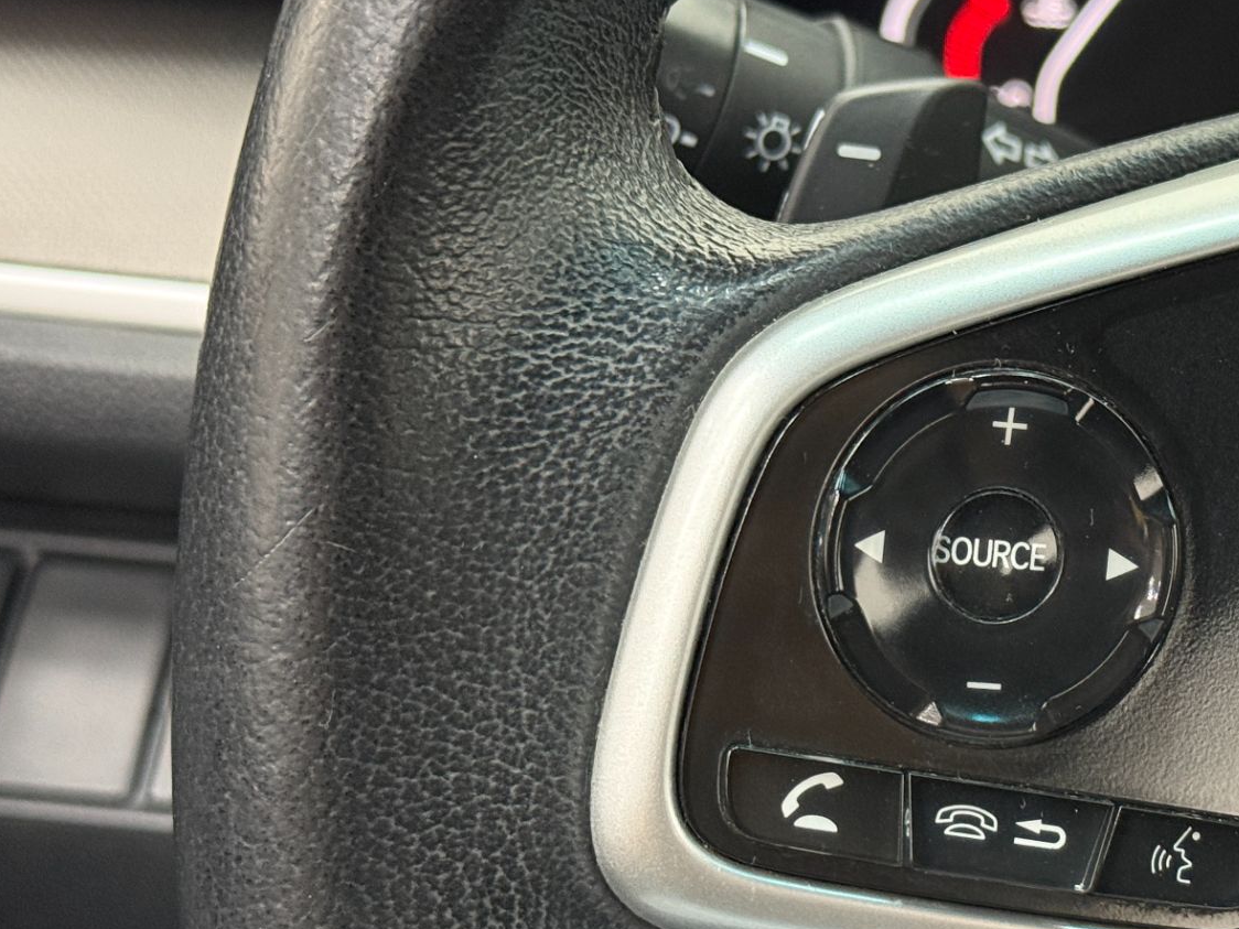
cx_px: 1035
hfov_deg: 23.4
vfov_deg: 18.0
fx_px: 2935
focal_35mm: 82
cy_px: 554
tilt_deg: -28.4
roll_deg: -1.5
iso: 400
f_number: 1.78
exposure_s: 1/40
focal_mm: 6.76
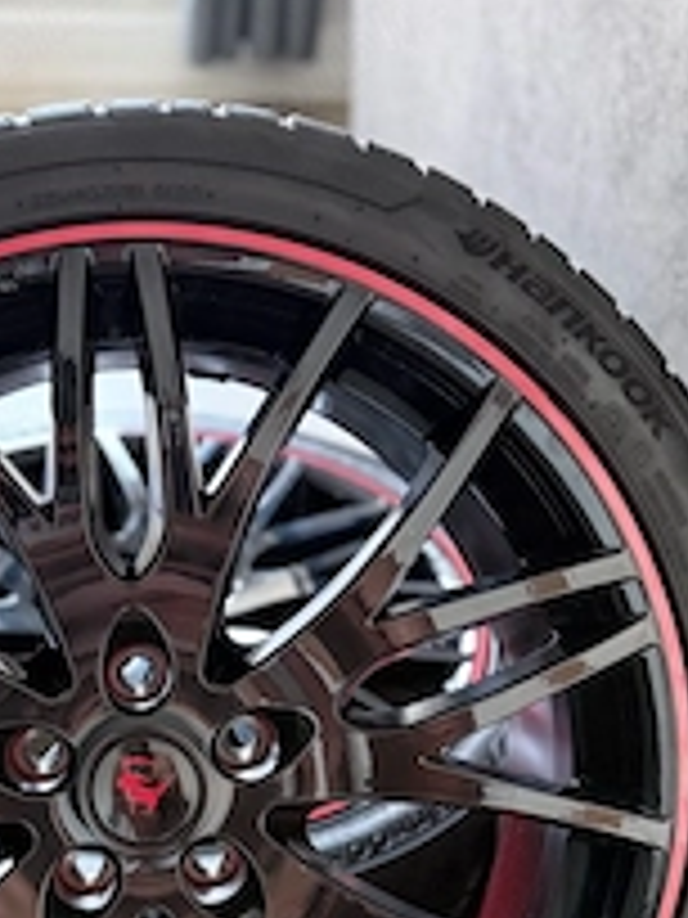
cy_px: 774
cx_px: 148
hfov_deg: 30.2
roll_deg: -1.8
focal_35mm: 47
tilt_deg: -43.8
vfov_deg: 38.4
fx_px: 1246
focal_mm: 6.76
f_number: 1.78
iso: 640
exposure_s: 1/60
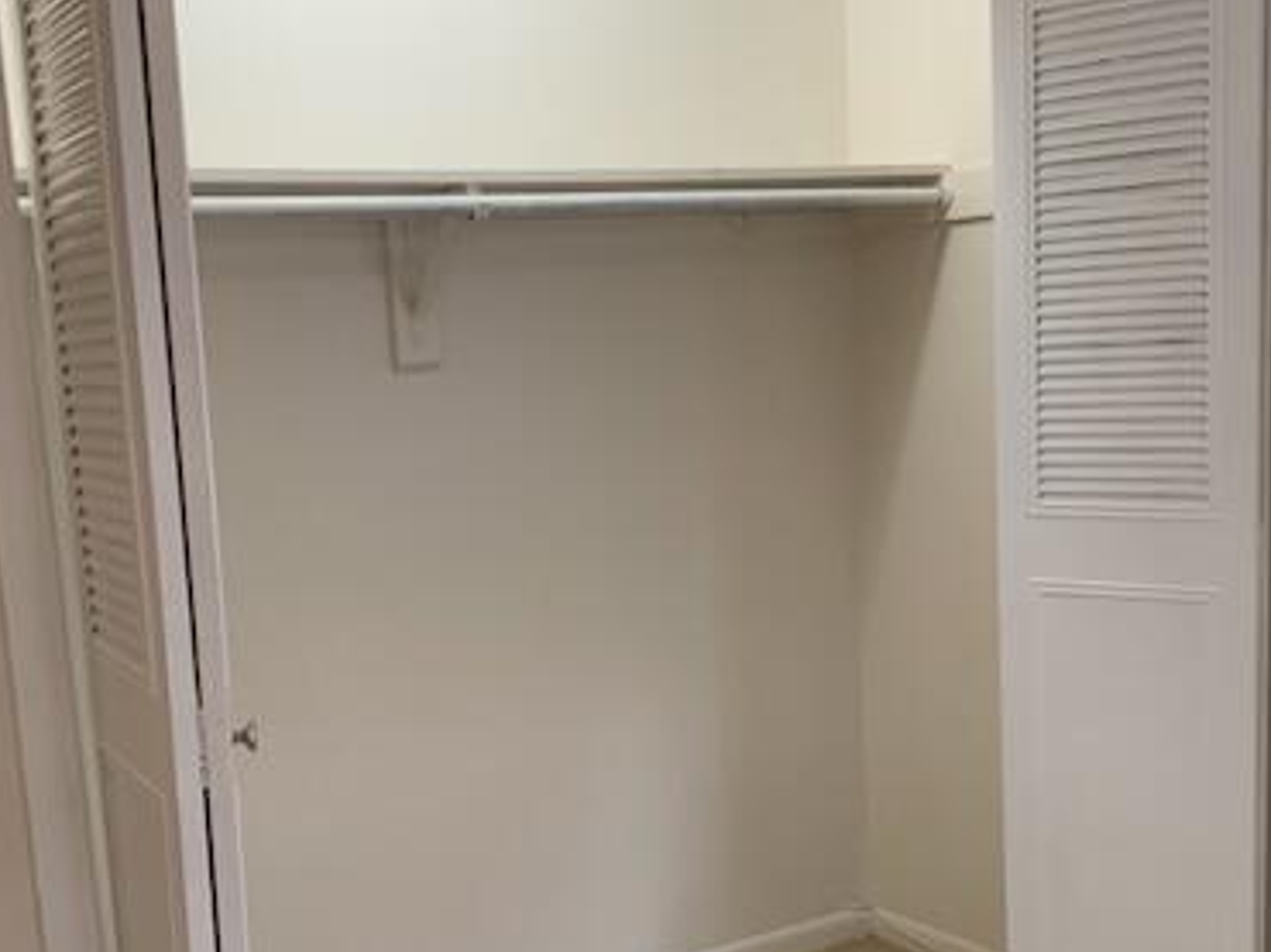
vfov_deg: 32.0
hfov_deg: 42.1
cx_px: 577
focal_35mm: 45
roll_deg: +5.3
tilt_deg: -10.9
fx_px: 1651
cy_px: 605
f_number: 1.8
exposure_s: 1/60
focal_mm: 4.25
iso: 64
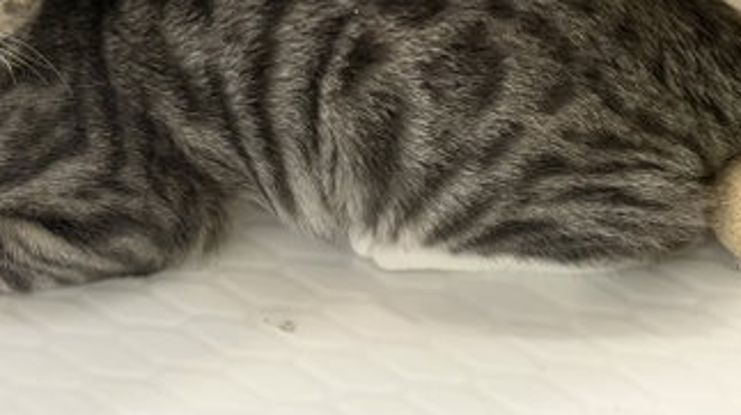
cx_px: 262
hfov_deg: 16.5
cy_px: 3
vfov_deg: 9.2
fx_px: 2552
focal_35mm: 130
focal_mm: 9
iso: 500
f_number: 2.8
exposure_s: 1/40
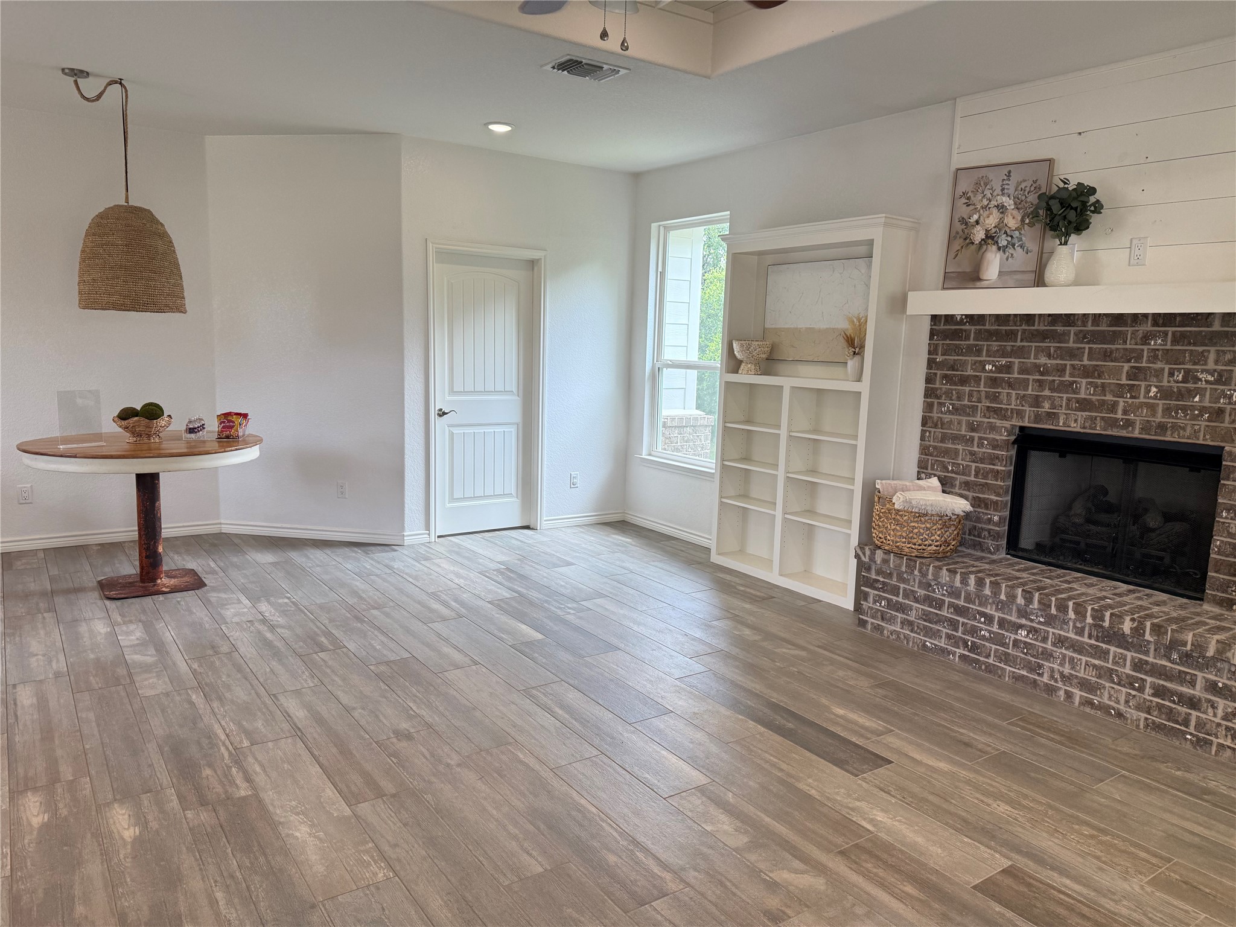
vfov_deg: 56.8
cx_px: 618
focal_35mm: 24
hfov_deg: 71.6
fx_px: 857
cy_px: 464
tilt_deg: -8.8
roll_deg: -1.8
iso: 125
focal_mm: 6.76
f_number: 1.78
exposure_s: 1/231
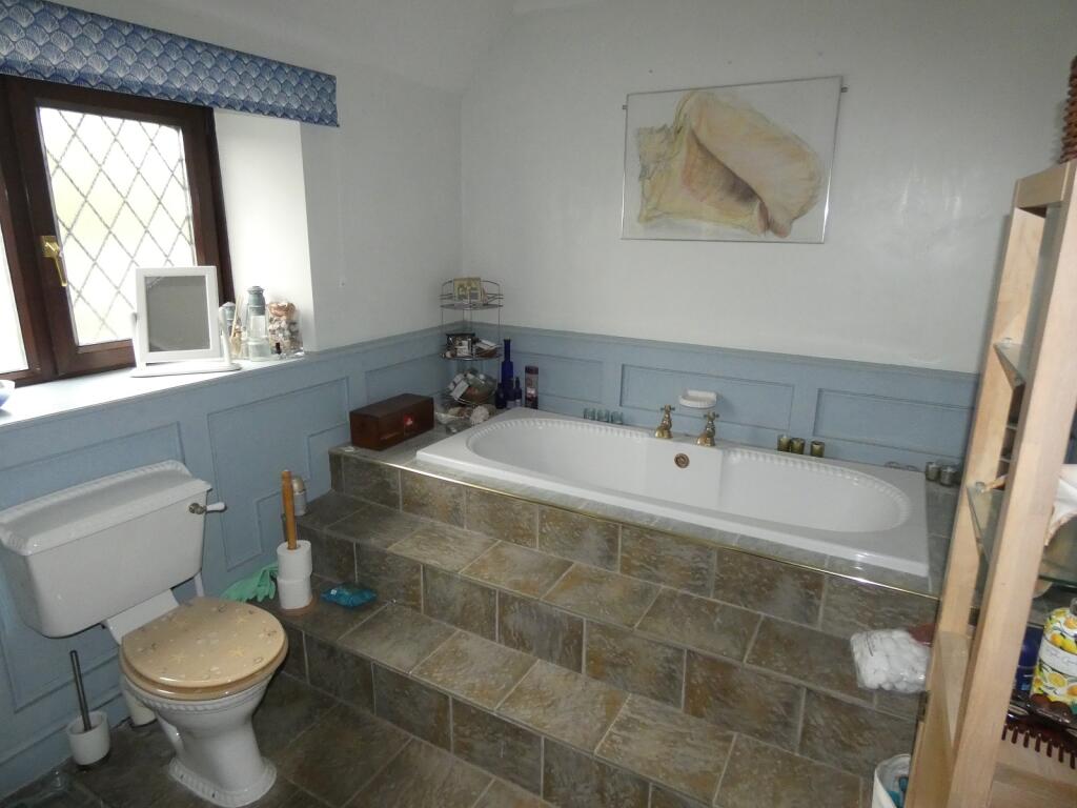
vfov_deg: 66.0
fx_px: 622
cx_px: 538
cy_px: 404
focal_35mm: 20
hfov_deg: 81.7
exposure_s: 1/125
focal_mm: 3.6
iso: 800
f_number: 2.8
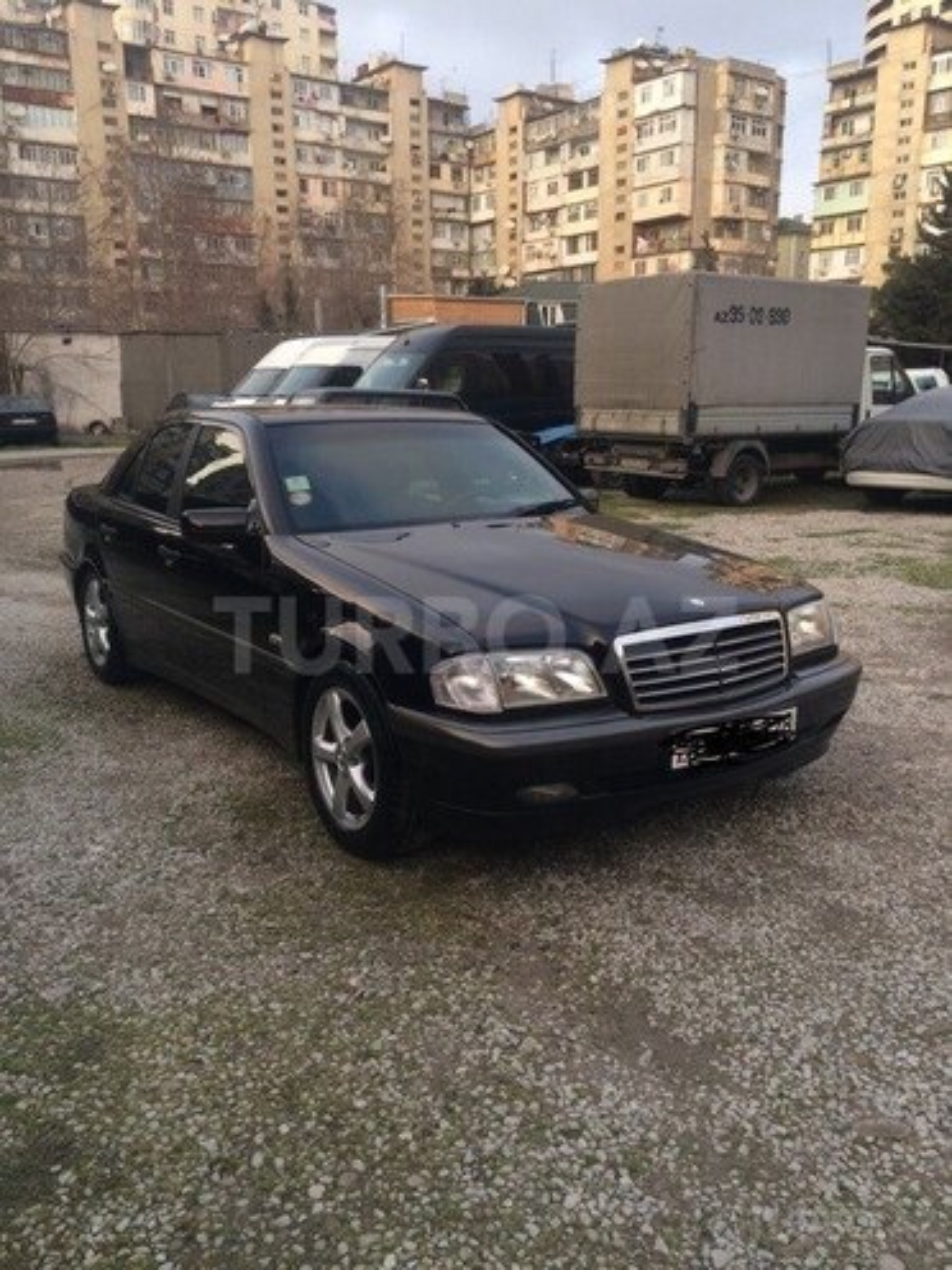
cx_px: 476
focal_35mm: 29
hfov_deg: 48.2
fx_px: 1063
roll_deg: +2.1
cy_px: 635
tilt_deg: -13.5
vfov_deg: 61.7
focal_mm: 4.15
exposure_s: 1/50
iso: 40
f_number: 2.2
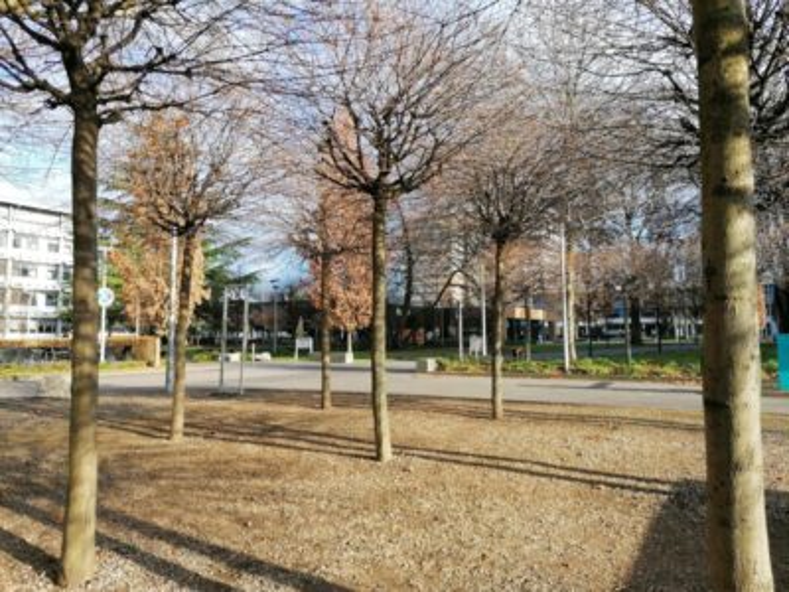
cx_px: 394
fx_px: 615
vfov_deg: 51.4
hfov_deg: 65.3
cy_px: 296
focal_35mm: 27
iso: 50
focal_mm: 4.75
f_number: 1.8
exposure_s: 1/514
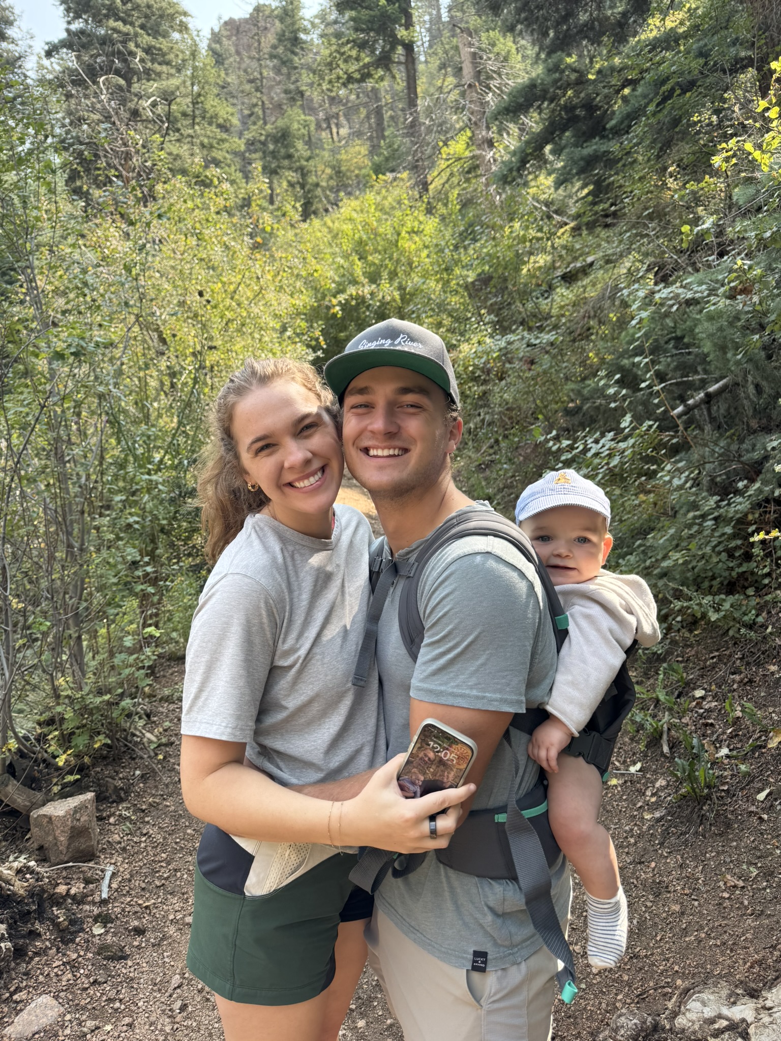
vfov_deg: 71.6
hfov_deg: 56.8
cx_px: 390
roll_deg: +0.1
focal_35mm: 24
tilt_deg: +0.0
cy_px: 520
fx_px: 722
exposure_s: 1/474
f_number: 1.78
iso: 80
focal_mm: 6.76
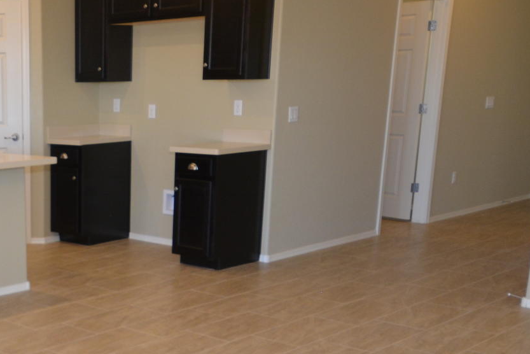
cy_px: 303
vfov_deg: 24.5
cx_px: 25
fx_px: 795
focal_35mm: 54
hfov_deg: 34.2
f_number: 4
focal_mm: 10
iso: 360
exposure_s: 1/60
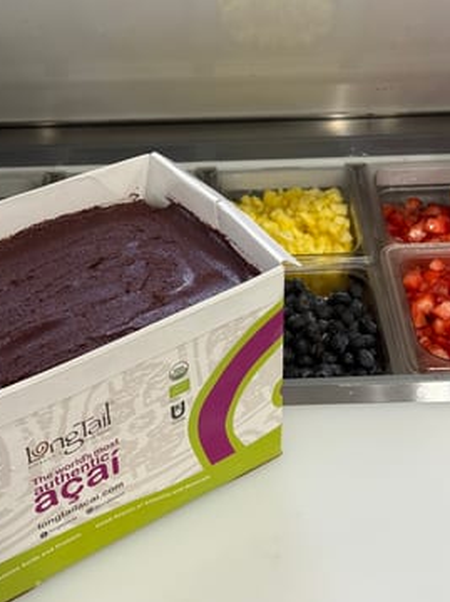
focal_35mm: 57
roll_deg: +2.1
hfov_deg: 25.6
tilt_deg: -37.2
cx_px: 243
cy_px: 260
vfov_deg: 33.8
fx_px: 990
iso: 80
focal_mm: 6.76
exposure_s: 1/60
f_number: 1.78
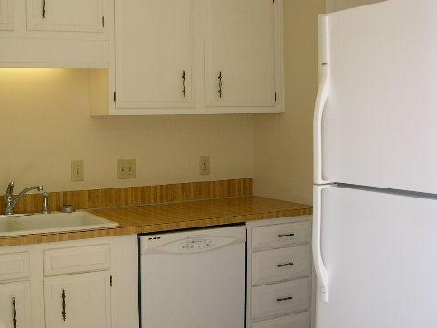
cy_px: 156
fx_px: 618
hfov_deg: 38.6
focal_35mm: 49
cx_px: 154
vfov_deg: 29.7
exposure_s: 1/79.3
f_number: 2.7
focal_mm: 5.6
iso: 100
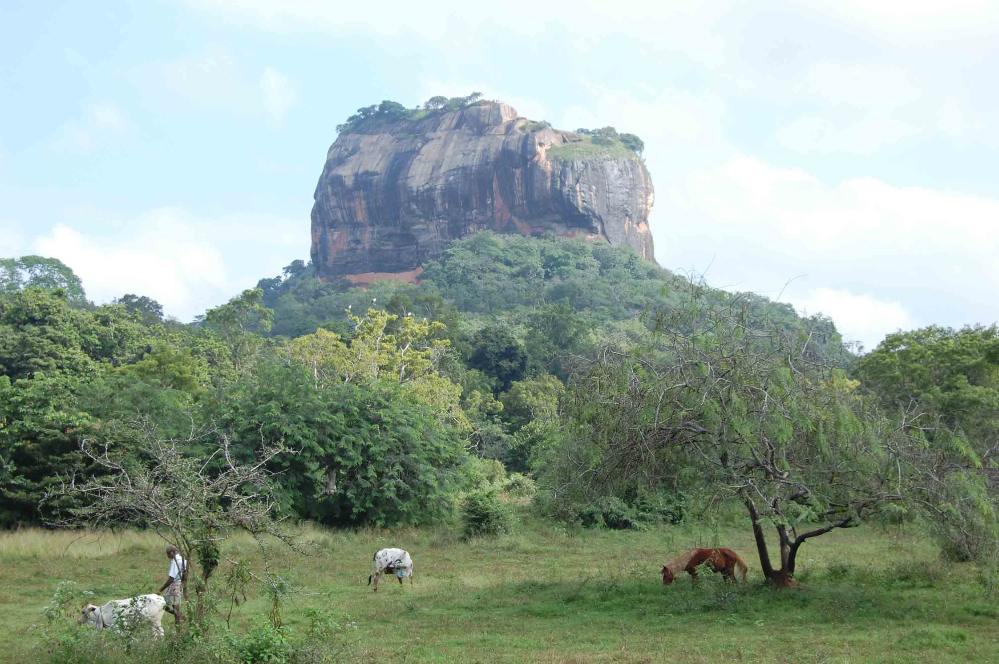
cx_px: 500
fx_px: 1580
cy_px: 332
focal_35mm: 57
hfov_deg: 35.1
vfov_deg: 23.7
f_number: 7.1
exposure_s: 1/200
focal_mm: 38
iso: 200
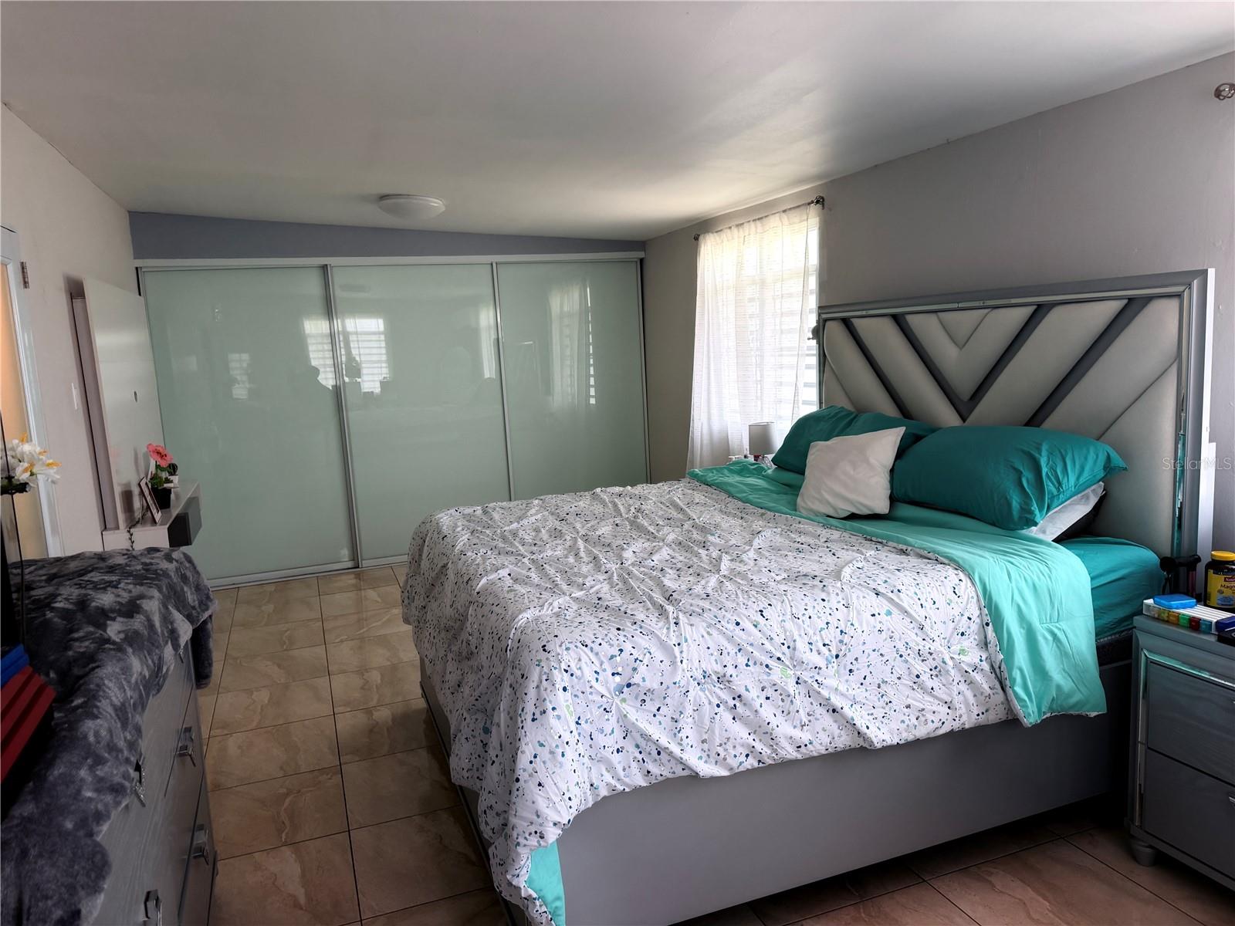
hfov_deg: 71.6
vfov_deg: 56.8
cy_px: 463
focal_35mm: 24
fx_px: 856
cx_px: 618
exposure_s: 1/95
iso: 200
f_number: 1.78
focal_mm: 6.76
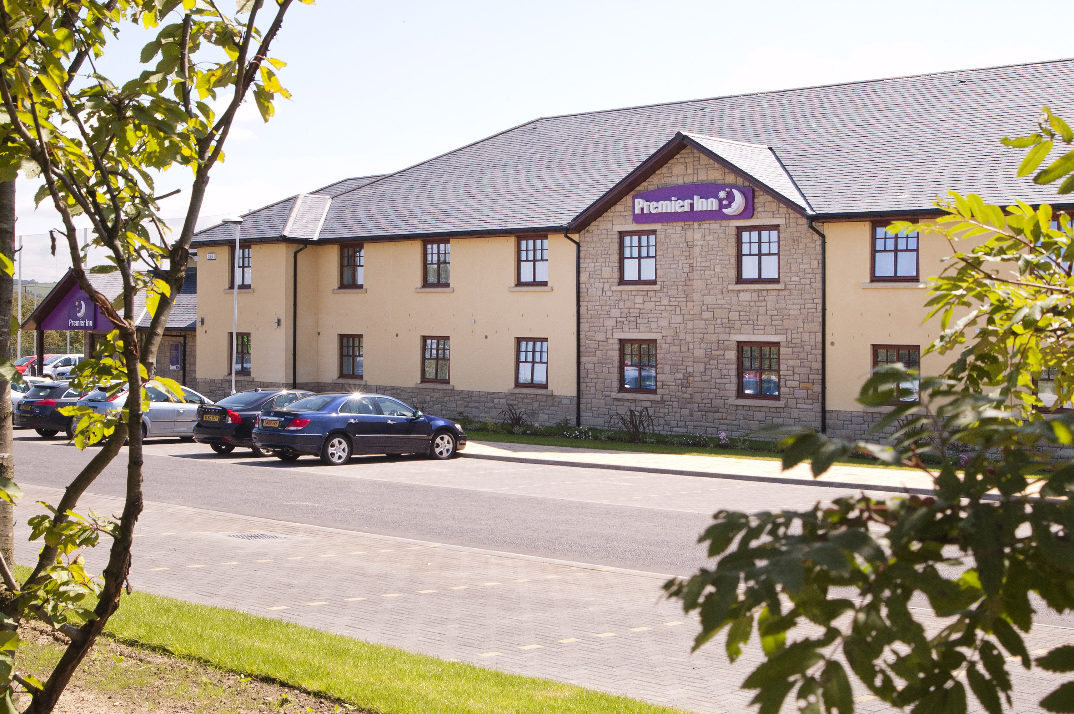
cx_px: 537
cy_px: 357
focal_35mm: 48
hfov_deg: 41.1
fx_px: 1431
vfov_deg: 28.0
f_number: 10
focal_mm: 32
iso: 200
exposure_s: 1/125
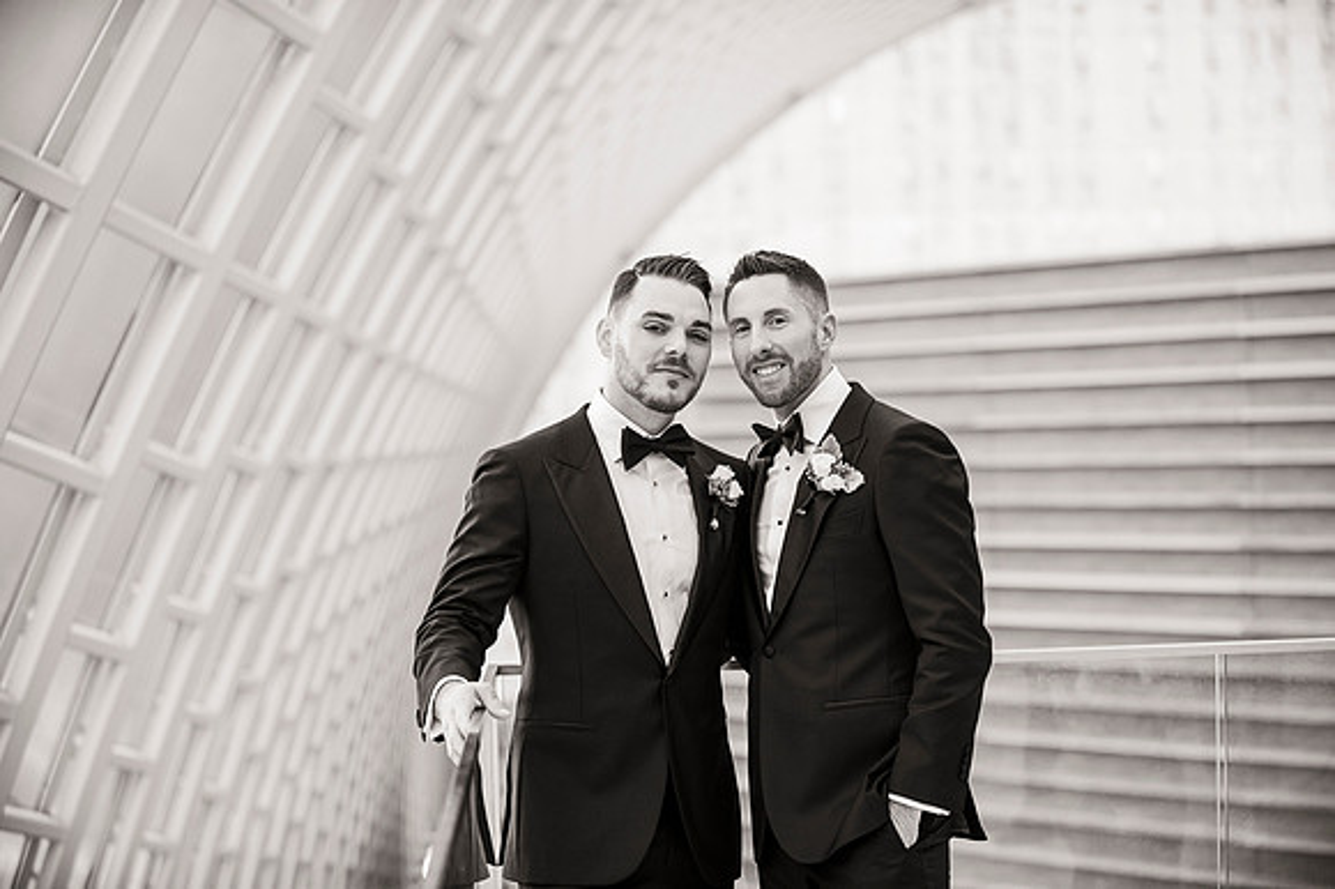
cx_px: 668
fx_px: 2780
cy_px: 444
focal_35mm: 75
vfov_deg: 18.2
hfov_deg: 27.0
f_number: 2.8
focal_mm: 75
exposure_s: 1/400
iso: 800
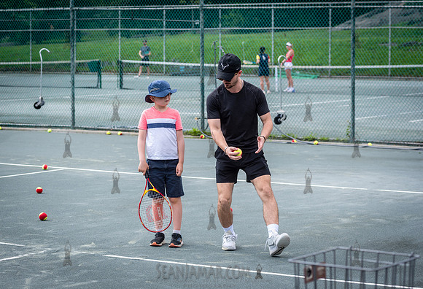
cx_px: 211
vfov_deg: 13.5
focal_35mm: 103
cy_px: 139
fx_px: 1223
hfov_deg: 19.6
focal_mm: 92
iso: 250
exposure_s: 1/640
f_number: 5
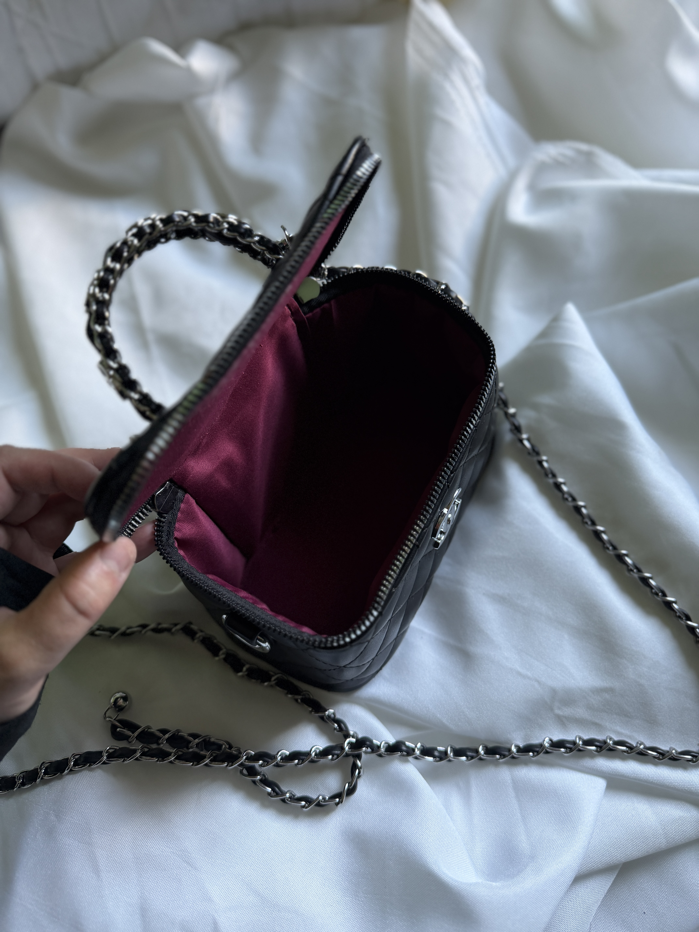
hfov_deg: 56.8
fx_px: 646
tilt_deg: -65.1
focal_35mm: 24
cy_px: 466
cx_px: 350
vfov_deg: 71.6
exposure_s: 1/79
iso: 200
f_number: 1.78
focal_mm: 6.76
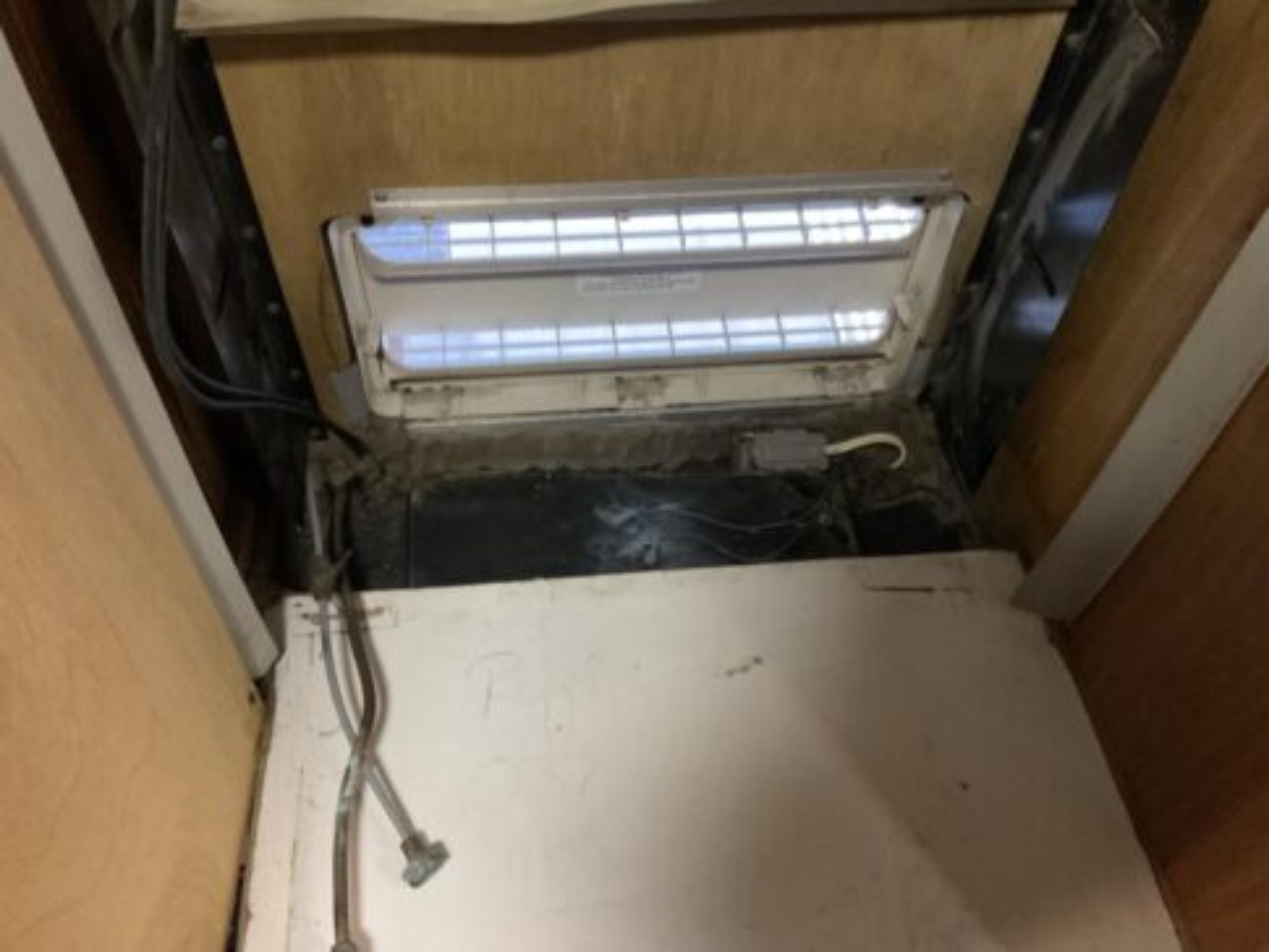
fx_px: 1063
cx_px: 634
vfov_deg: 48.2
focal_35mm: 29
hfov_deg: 61.6
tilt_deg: -53.1
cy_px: 476
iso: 500
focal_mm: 3
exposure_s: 1/30
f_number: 1.8
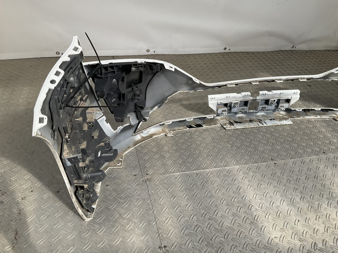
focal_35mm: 29
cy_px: 126
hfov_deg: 61.7
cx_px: 169
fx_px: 283
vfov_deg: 48.2
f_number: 1.8
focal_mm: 3
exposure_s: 1/551
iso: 16
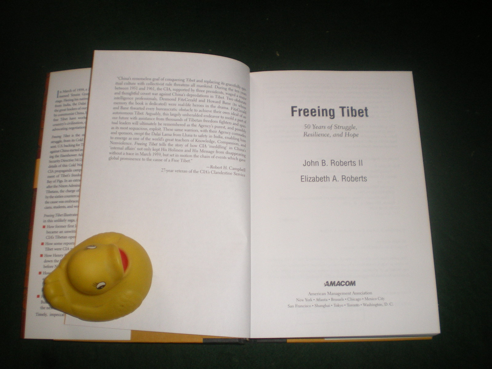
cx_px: 246
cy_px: 184
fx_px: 540
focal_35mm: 38
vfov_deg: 37.7
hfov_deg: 49.0
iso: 200
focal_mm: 6.3
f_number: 3.1
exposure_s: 1/50
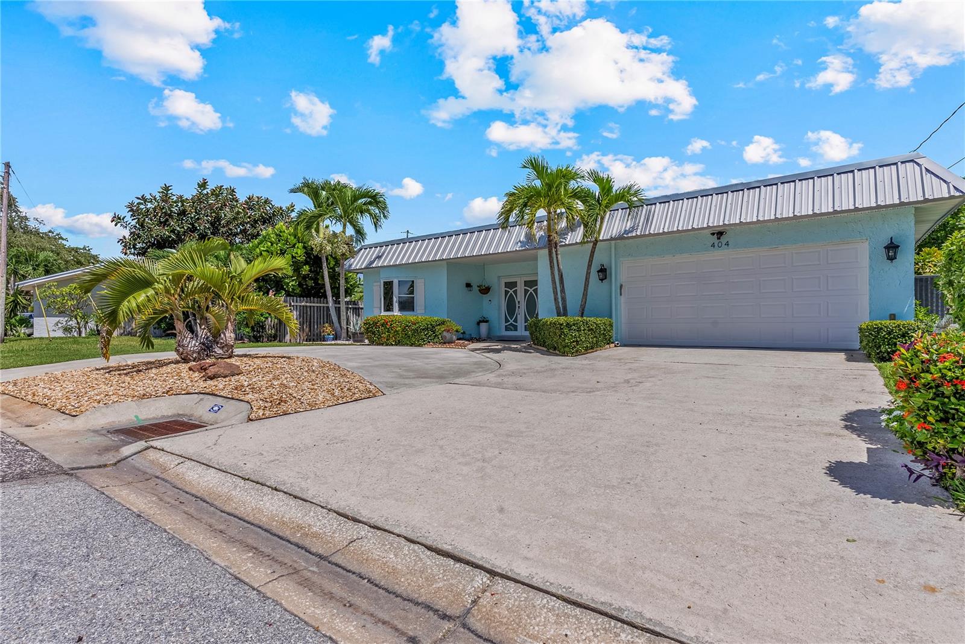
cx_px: 482
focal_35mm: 17
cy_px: 322
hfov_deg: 93.3
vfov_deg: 70.5
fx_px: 456
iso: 100
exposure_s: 1/25
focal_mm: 17
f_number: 13
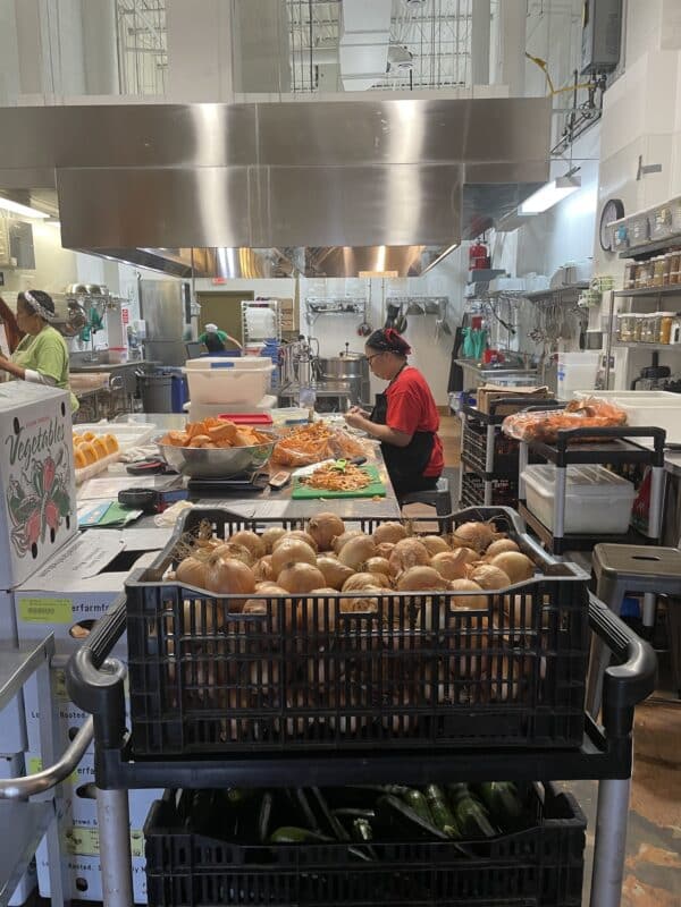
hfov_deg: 53.1
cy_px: 454
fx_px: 682
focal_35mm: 26
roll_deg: +0.3
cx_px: 340
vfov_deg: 67.3
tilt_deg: -11.3
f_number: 1.6
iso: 100
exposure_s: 1/60
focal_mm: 4.2
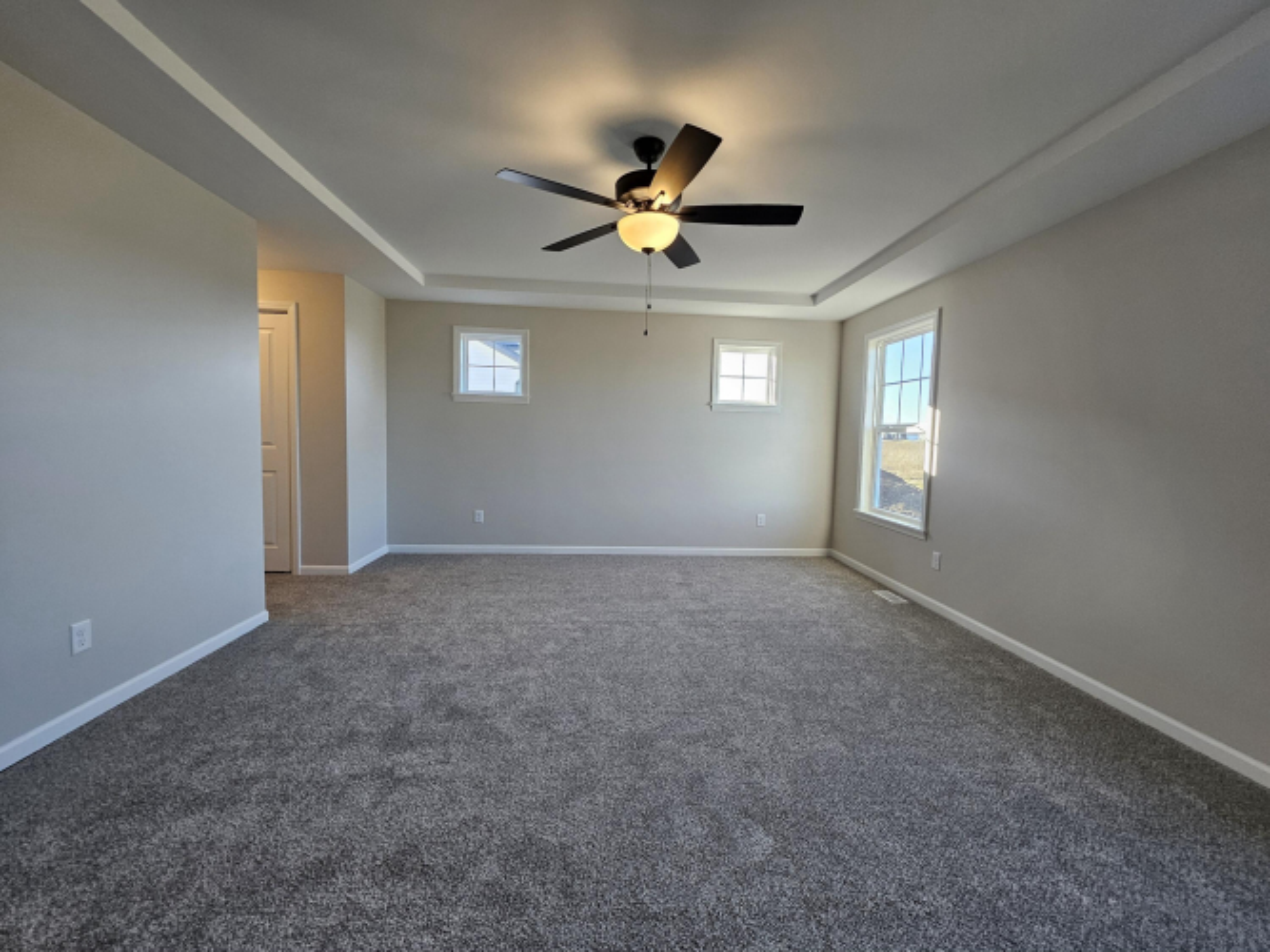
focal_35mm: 13
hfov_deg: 106.2
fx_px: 477
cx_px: 635
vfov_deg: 89.9
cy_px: 476
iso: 64
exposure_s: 1/60.2
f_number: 2.2
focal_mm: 1.74
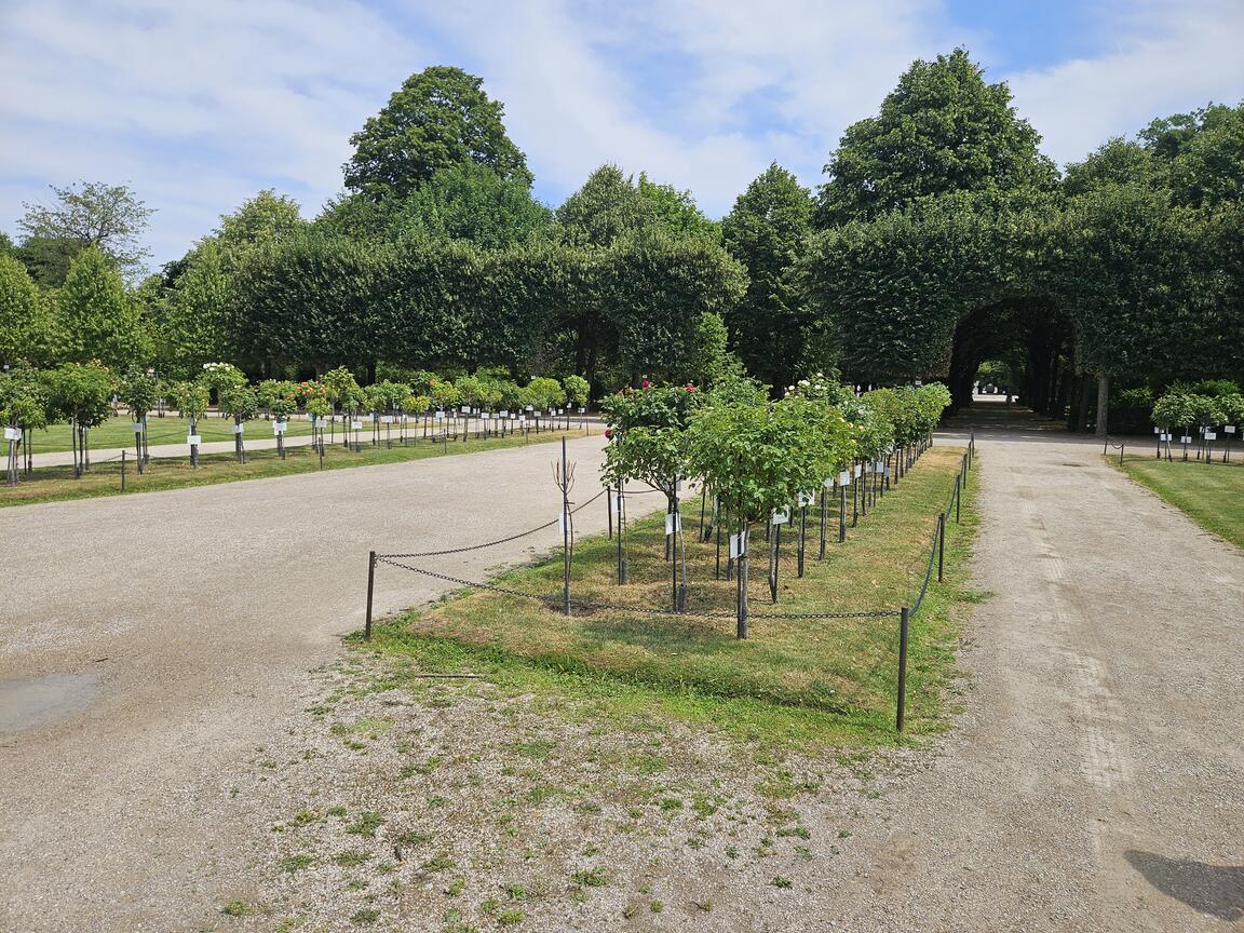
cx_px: 622
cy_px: 466
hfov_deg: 73.9
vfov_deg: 58.9
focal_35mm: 23
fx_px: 827
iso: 25
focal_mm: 5.4
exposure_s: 1/2905
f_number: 1.8
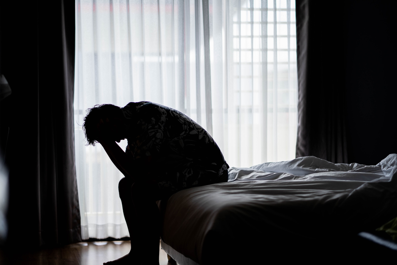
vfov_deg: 16.1
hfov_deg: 23.9
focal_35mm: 85
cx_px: 198
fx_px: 937
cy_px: 132
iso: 200
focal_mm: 85
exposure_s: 1/400
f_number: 2
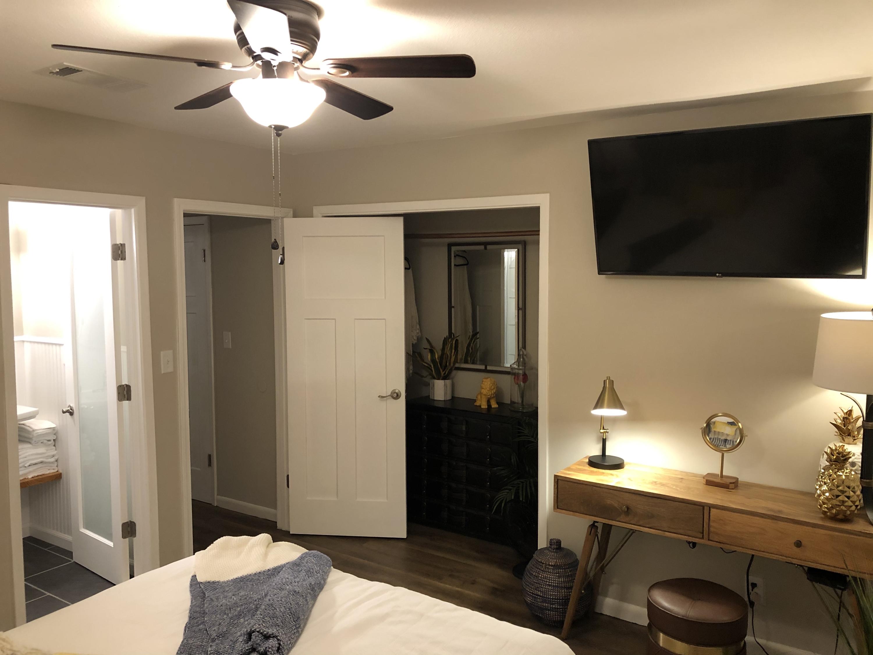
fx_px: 706
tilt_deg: -4.8
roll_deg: +1.4
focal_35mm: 28
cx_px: 436
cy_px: 328
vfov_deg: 49.7
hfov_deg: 63.4
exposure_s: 1/15
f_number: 1.8
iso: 50
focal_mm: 3.99
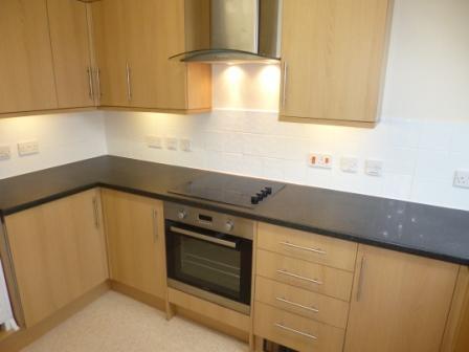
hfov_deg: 71.6
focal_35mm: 24
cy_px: 176
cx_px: 234
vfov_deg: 56.8
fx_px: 325
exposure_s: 1/60
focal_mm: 4.3
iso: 125
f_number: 2.5
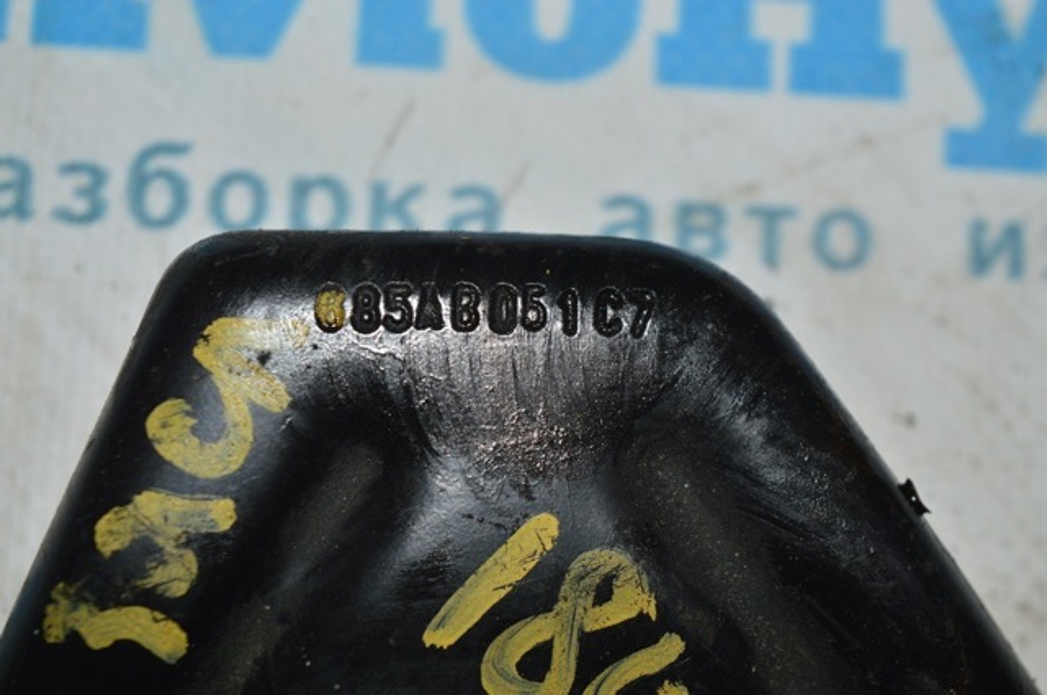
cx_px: 524
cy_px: 348
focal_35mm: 75
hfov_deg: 27.0
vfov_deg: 18.1
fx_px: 2178
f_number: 8
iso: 100
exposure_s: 1/60
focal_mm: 50
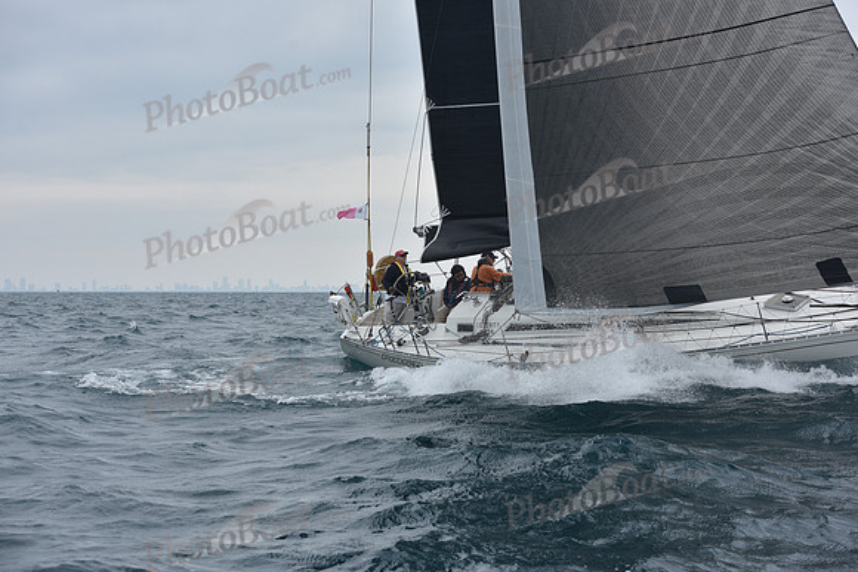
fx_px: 1669
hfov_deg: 28.8
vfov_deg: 19.5
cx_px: 429
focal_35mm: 70
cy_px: 286
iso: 250
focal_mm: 70
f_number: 7.1
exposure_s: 1/800
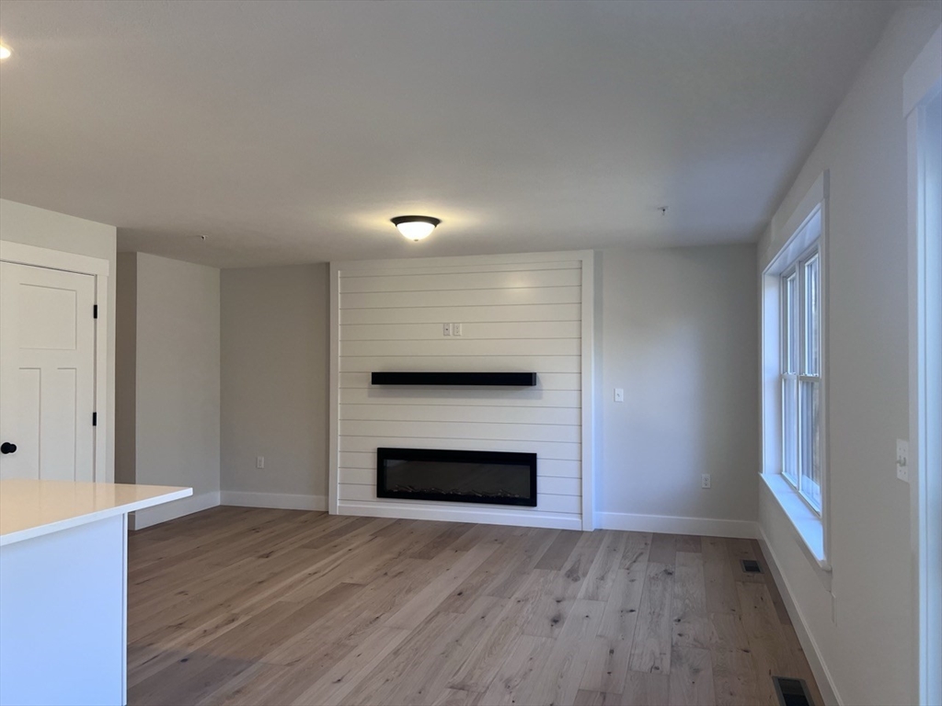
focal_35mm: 26
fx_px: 708
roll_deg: +1.1
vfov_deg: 53.1
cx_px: 471
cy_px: 353
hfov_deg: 67.3
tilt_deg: +2.3
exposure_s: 1/120
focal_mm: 5.7
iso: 80
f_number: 1.5
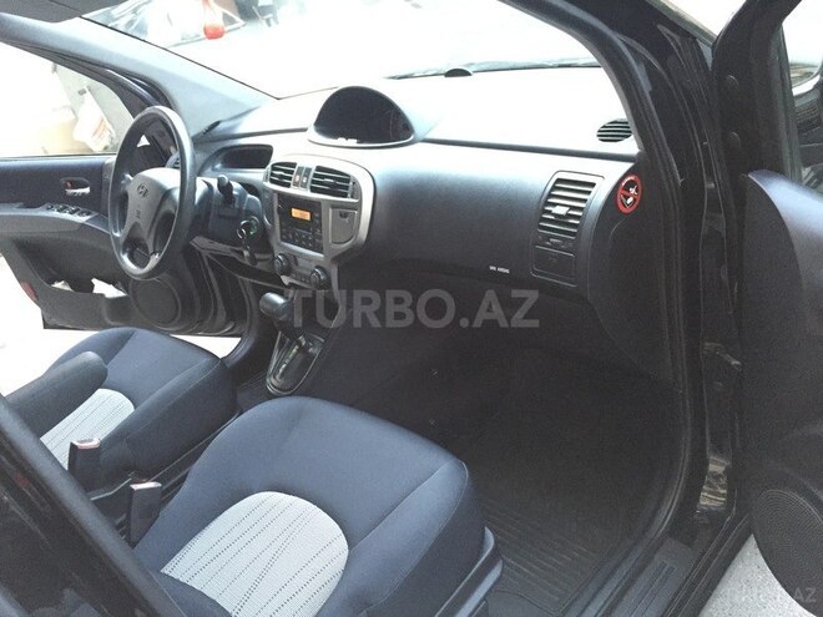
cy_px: 308
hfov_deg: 61.7
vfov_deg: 48.2
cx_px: 412
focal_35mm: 29
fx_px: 689
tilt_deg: -26.7
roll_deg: +13.3
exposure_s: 1/17
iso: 320
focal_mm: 4.15
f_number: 2.2
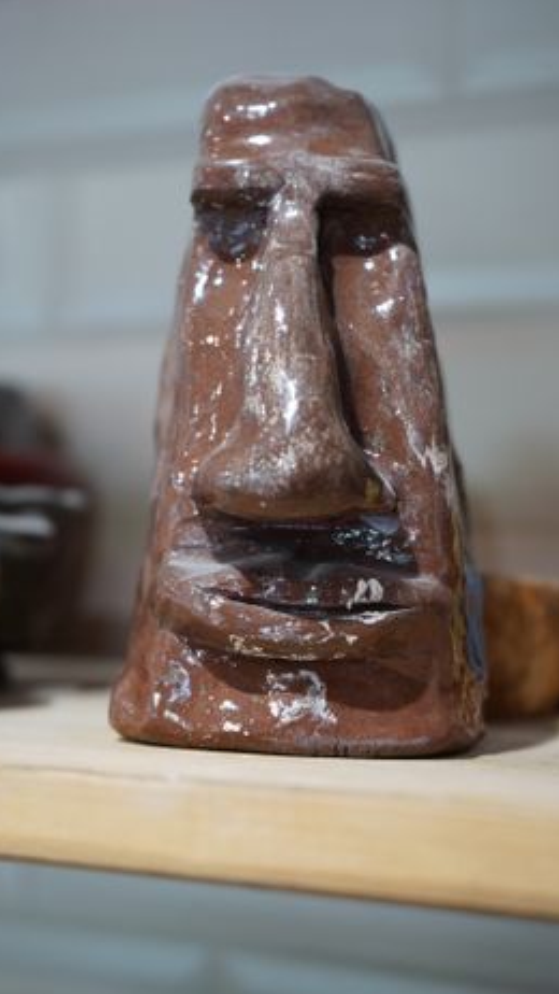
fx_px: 1449
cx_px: 285
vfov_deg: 37.8
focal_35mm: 55
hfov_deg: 21.8
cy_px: 497
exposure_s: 1/60
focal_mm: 52
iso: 1600
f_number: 5
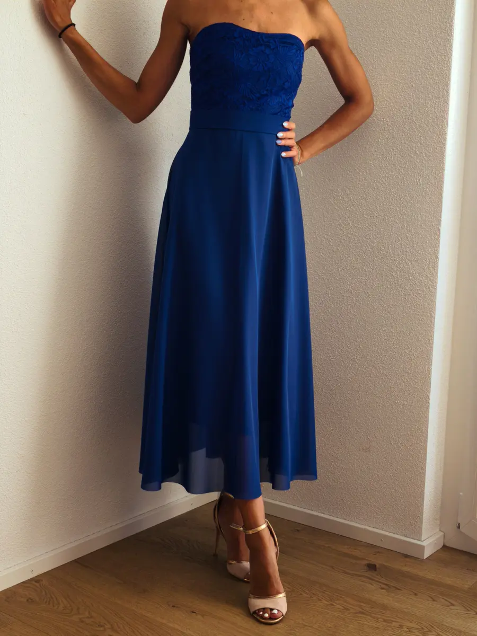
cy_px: 318
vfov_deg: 41.2
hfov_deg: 31.5
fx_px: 845
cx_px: 238
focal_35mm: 46
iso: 100
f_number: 1.6
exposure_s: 1/100
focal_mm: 6.57
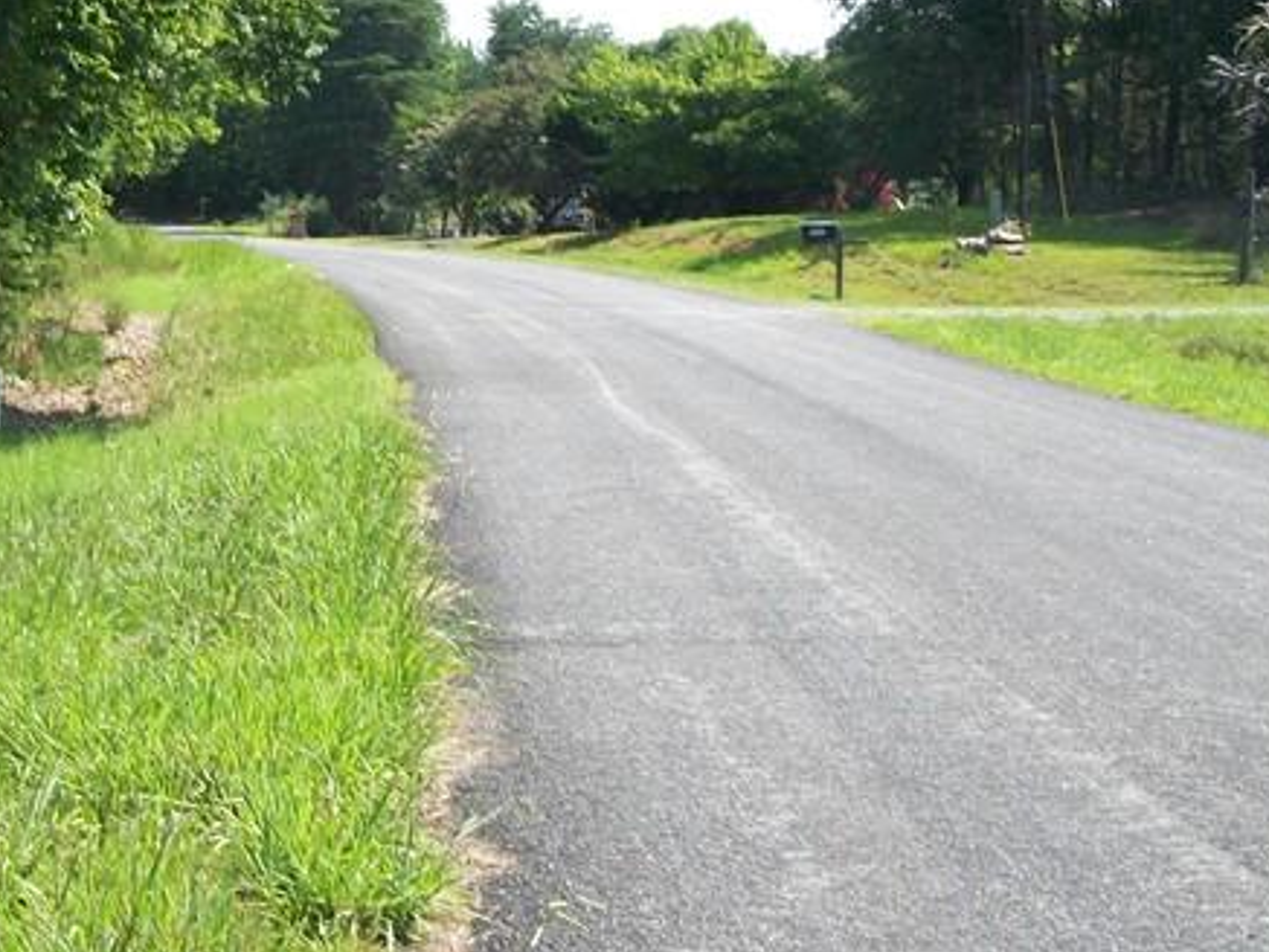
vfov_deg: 19.6
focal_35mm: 75
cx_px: 195
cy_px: 450
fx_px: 2750
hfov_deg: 25.4
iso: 80
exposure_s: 1/80
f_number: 8.8
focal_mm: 5.7
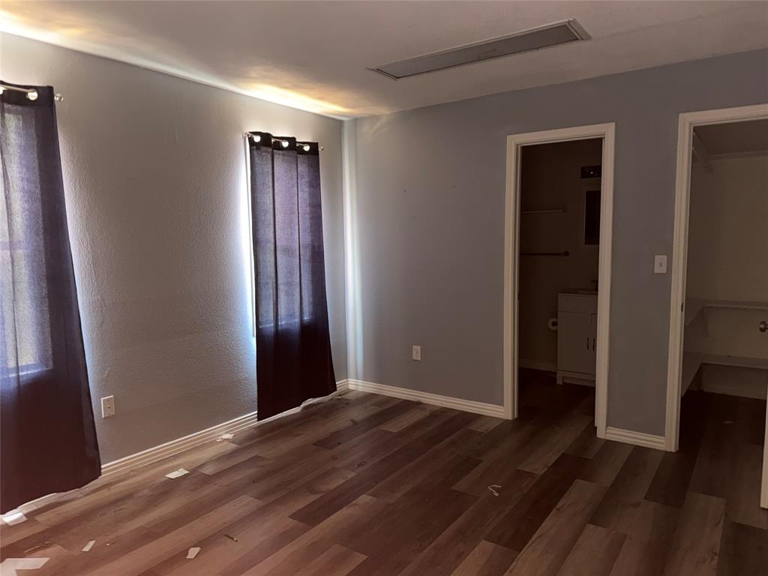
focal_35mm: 24
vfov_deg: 56.8
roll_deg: +0.2
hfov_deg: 71.6
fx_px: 532
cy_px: 288
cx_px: 384
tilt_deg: -5.5
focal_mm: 6.76
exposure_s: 1/6
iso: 320
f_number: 1.78
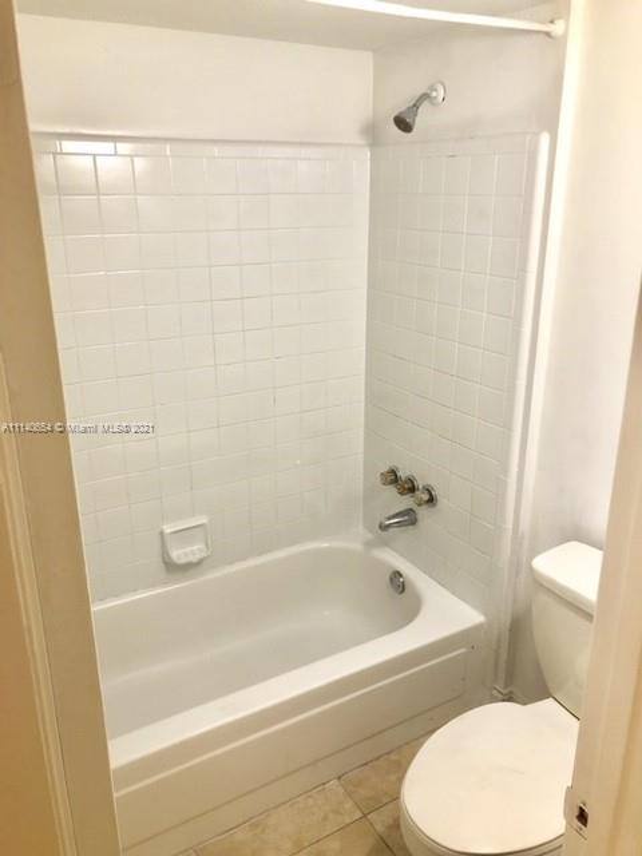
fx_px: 692
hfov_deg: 49.7
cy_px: 428
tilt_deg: -18.0
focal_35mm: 28
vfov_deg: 63.4
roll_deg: -0.8
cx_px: 321
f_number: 1.8
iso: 40
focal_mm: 4
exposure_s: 1/17
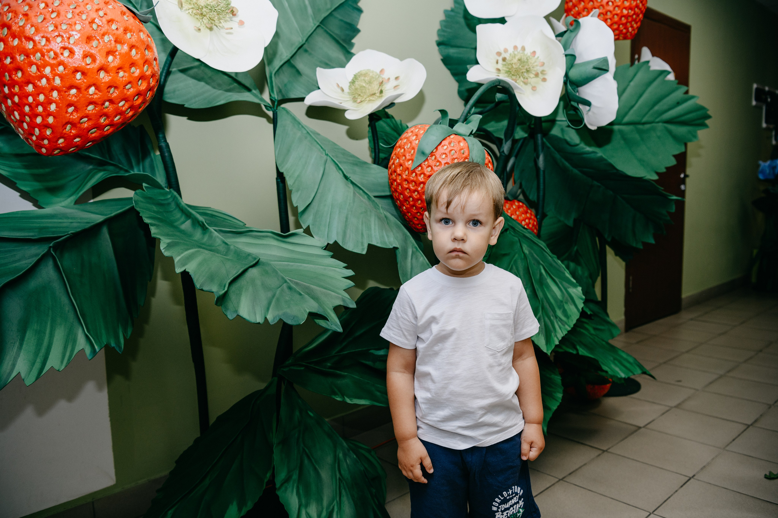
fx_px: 627
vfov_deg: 45.0
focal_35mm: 29
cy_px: 259
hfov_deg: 63.7
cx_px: 389
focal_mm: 29
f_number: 4
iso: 320
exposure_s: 1/160
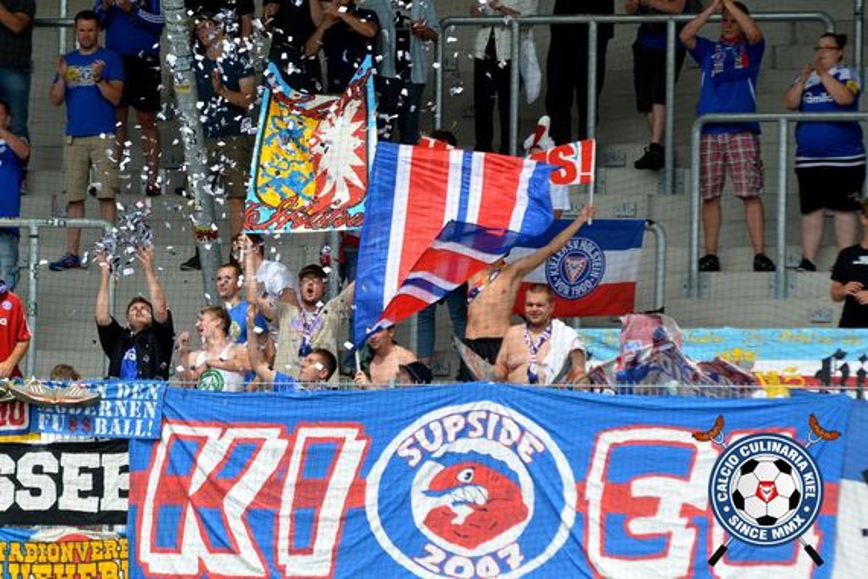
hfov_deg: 6.9
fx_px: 7233
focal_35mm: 300
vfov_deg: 4.6
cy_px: 290
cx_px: 434
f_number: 6.3
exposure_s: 1/1600
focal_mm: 200
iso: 400
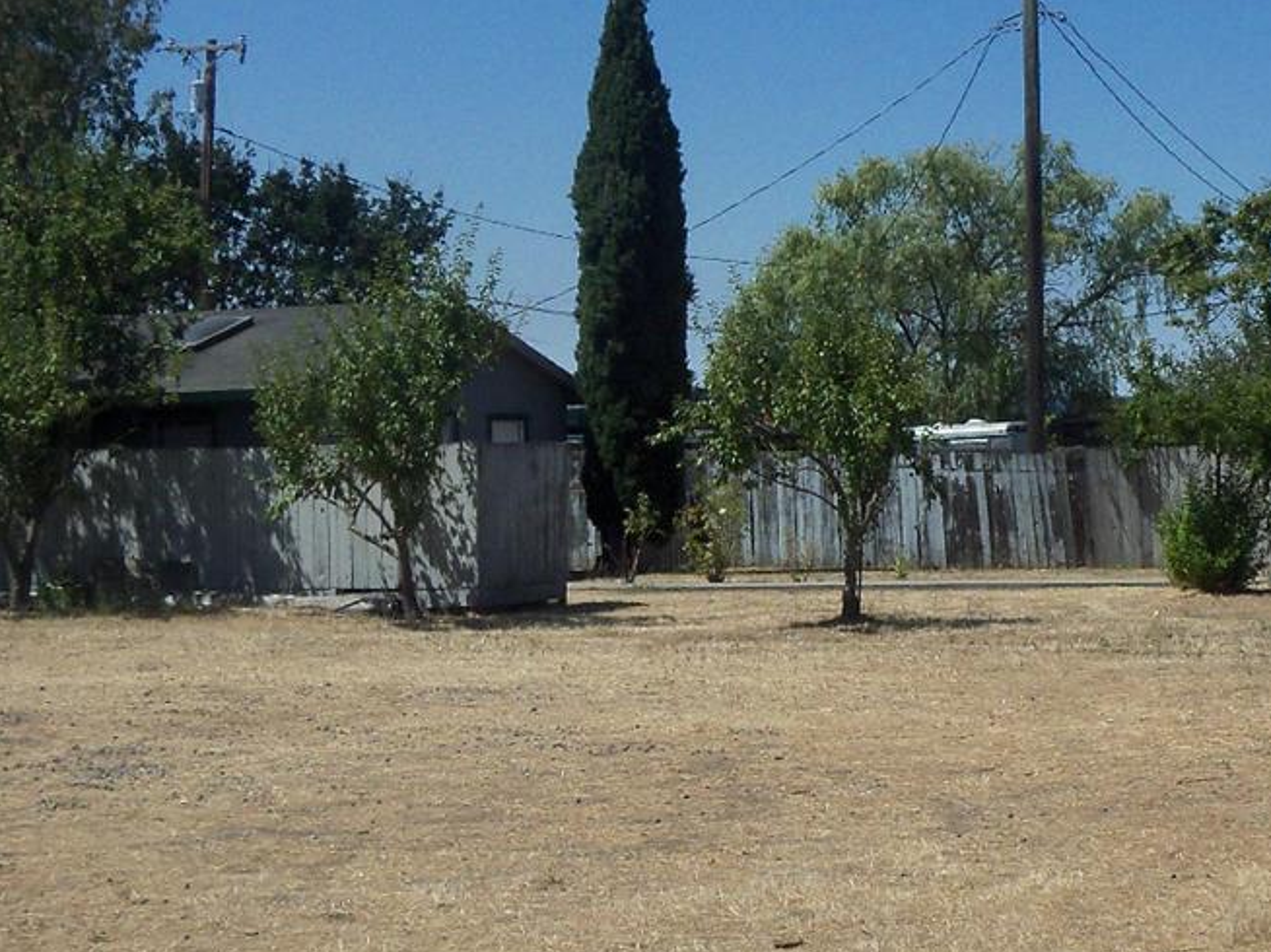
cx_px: 892
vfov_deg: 18.9
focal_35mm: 78
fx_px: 2863
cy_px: 499
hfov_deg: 24.8
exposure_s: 1/320
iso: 80
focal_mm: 5.7
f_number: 8.8
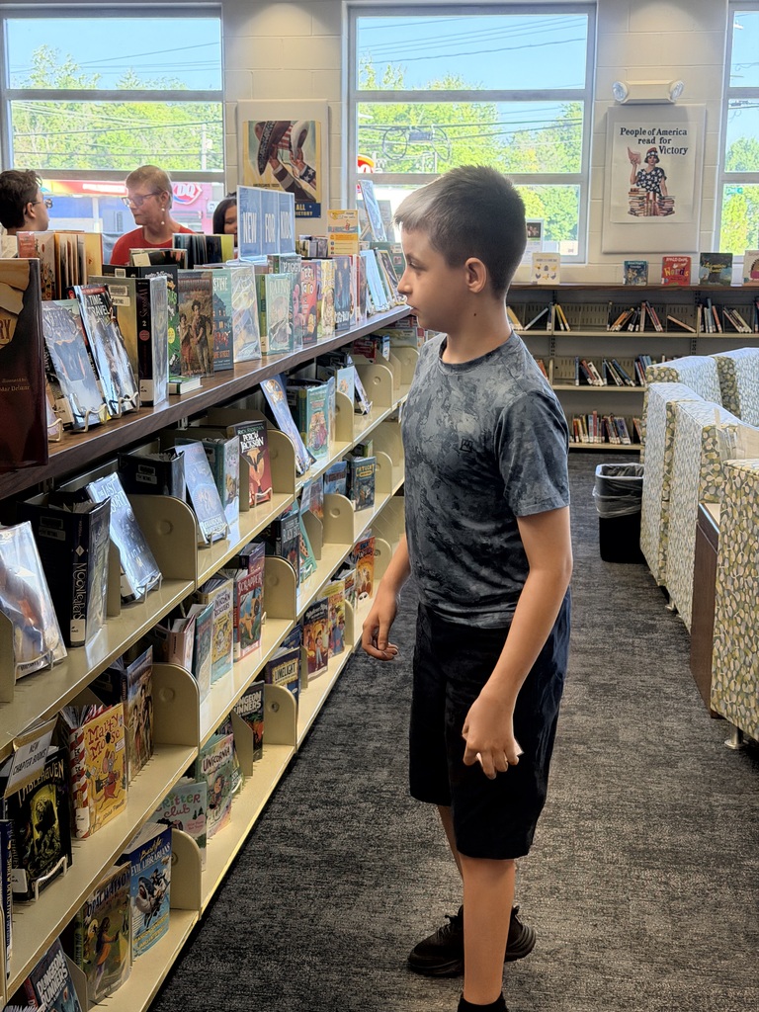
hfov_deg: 30.3
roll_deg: -1.0
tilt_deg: -11.9
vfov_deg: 39.7
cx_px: 380
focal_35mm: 48
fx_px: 1403
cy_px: 506
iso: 200
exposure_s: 1/200
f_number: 1.78
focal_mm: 6.76
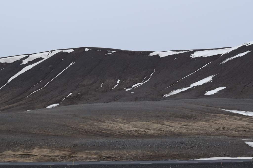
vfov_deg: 16.6
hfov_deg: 24.6
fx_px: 580
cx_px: 126
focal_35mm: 82
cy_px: 84
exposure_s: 1/250
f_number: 8
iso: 280
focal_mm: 55
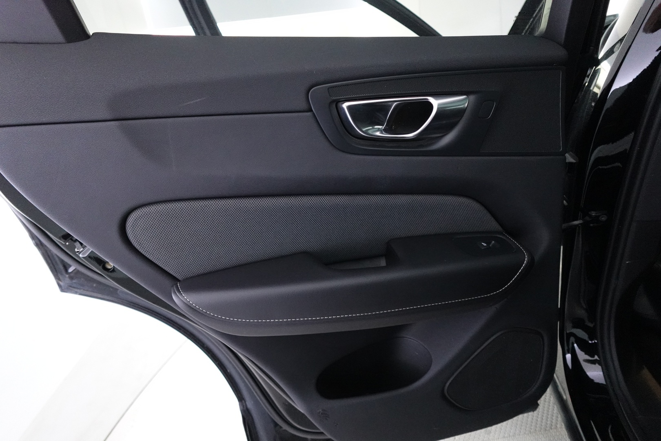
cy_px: 220
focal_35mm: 20
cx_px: 330
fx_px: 367
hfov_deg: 84.0
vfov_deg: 61.9
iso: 2500
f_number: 2
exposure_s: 1/80
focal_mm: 7.6
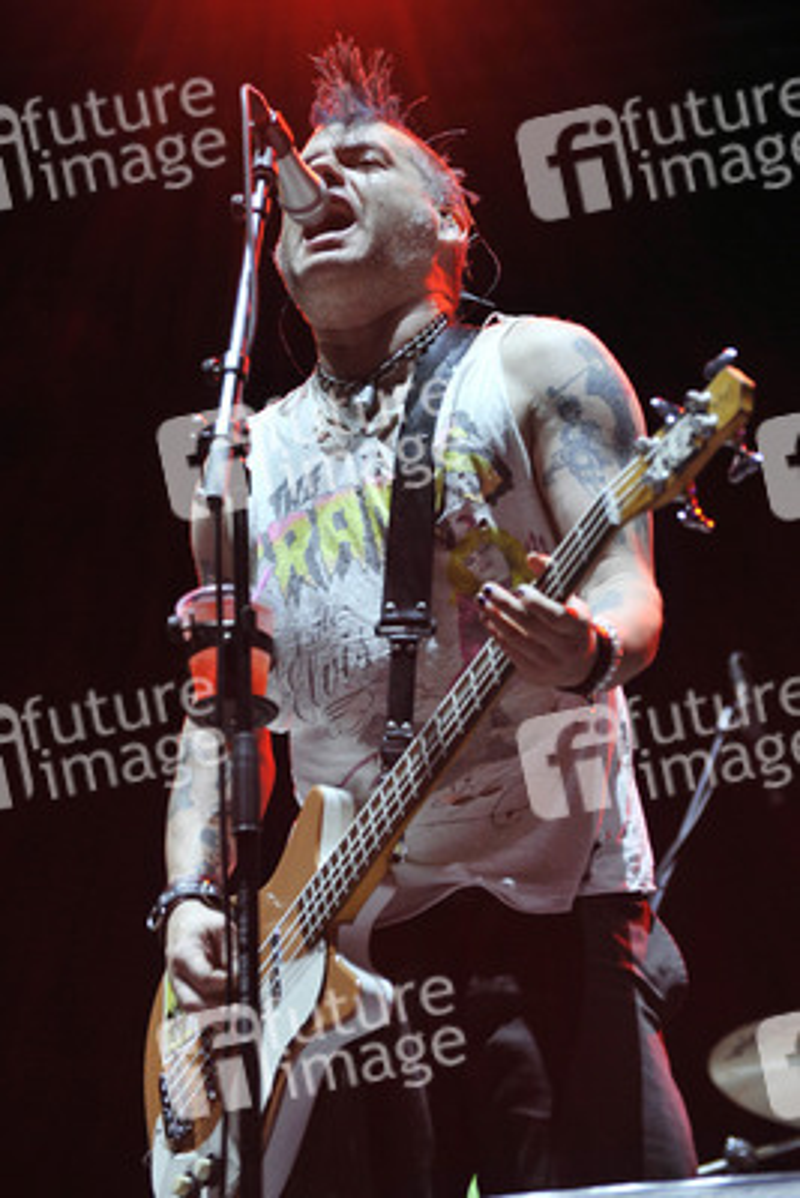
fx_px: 4662
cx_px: 400
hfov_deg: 9.8
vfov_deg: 14.6
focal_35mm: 140
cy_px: 599
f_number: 5
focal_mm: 140
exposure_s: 1/160
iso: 1600
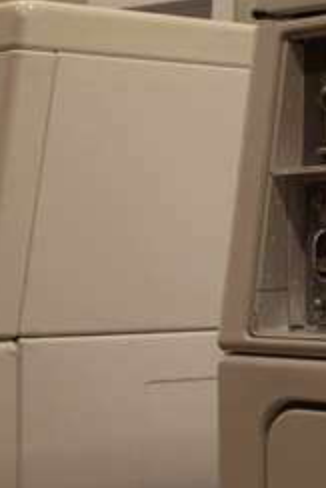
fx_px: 1560
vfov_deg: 17.7
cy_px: 312
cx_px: -139
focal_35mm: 115
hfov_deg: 11.5
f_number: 8
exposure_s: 1/20
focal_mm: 23
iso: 1600
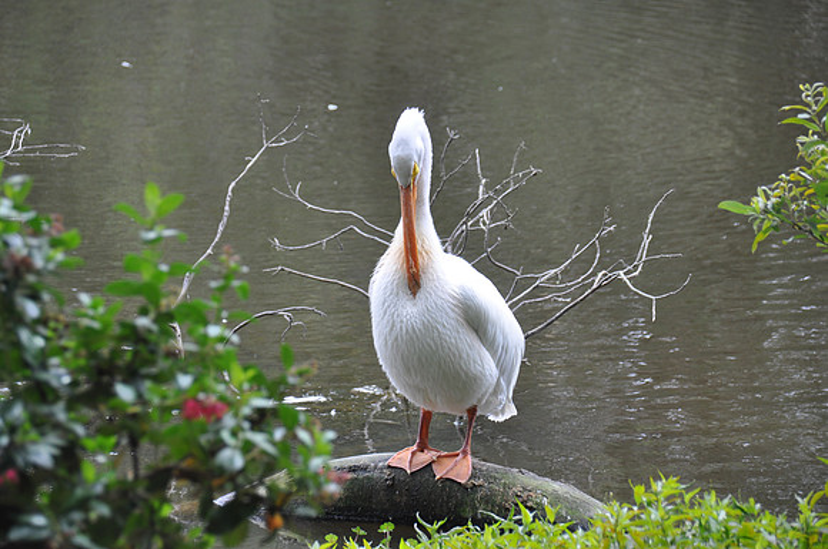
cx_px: 414
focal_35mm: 218
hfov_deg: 9.5
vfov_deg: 6.3
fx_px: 4995
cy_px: 274
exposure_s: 1/160
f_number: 5.6
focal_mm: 145
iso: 320
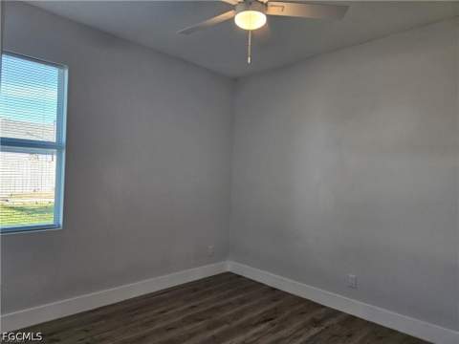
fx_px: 305
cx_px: 230
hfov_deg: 73.9
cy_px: 172
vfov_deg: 58.9
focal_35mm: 23
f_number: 1.7
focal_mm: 6.3
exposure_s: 1/207
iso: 200
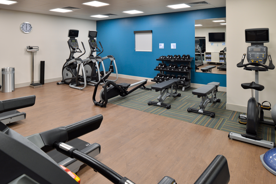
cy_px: 92
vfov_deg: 53.2
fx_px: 184
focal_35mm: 24
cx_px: 138
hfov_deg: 73.7
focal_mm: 24
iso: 640
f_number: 13
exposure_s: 1/13
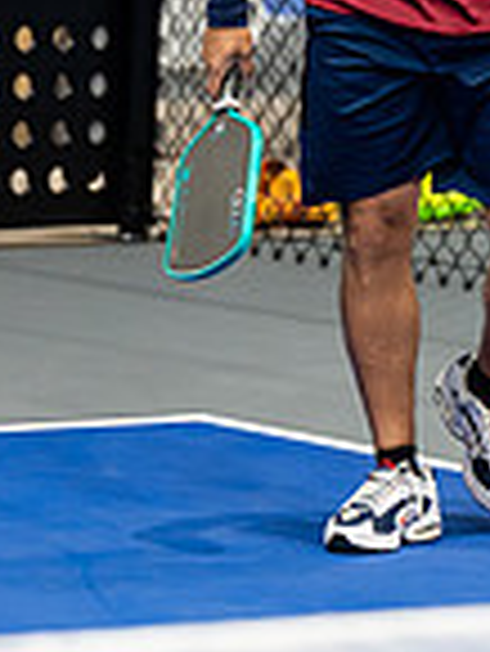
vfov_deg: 5.1
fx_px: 7350
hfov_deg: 3.8
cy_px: -162
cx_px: 414
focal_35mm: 390
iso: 1600
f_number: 2.8
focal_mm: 100
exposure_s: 1/500
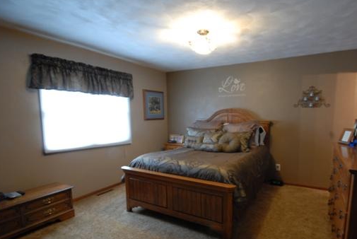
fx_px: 189
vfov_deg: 64.4
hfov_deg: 86.2
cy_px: 135
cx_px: 206
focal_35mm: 19
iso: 400
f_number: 10
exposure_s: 1/2
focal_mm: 10
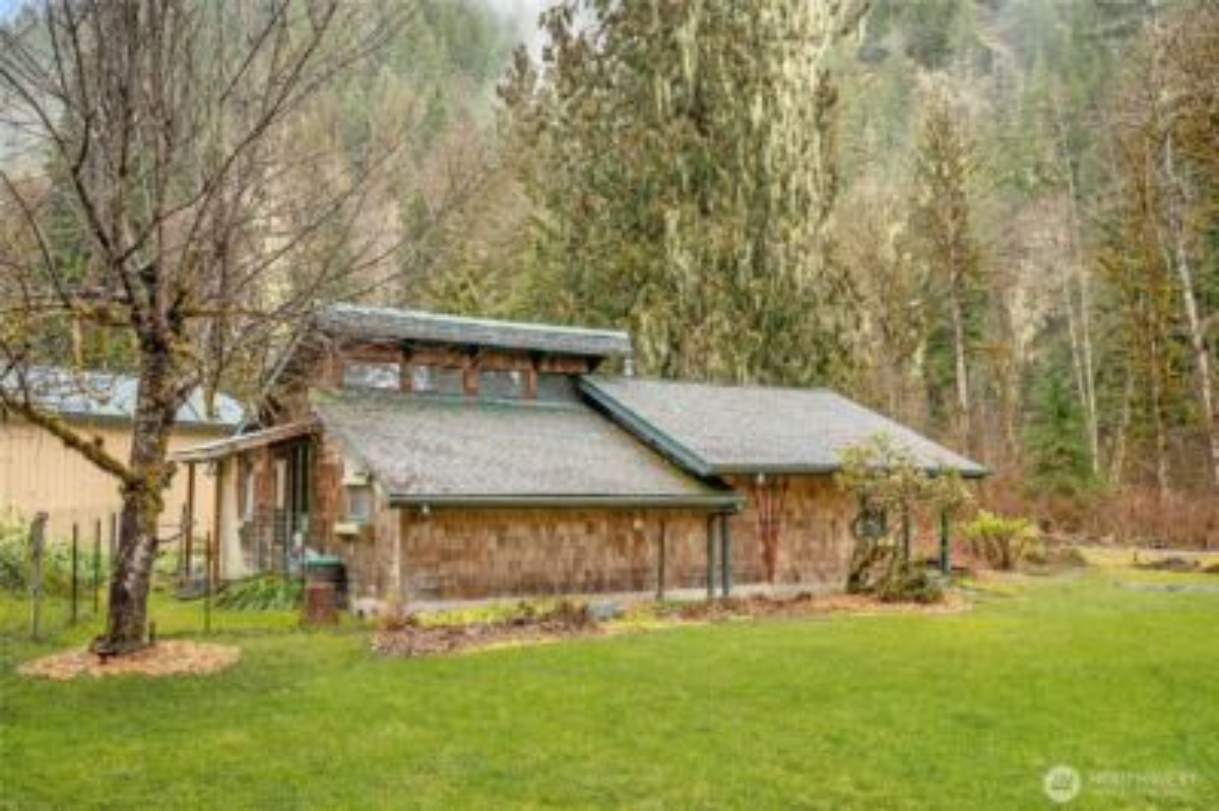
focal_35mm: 30
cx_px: 610
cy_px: 406
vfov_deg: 43.5
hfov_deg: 62.0
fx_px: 1015
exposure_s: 1/80
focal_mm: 30
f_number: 8
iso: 200
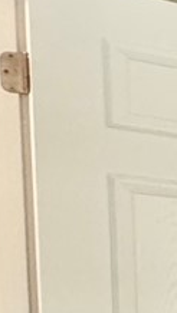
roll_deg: -3.4
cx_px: 1086
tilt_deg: -5.4
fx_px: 932
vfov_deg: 17.6
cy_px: 431
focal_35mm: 112
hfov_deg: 5.1
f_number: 2.2
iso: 320
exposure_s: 1/60
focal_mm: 2.22
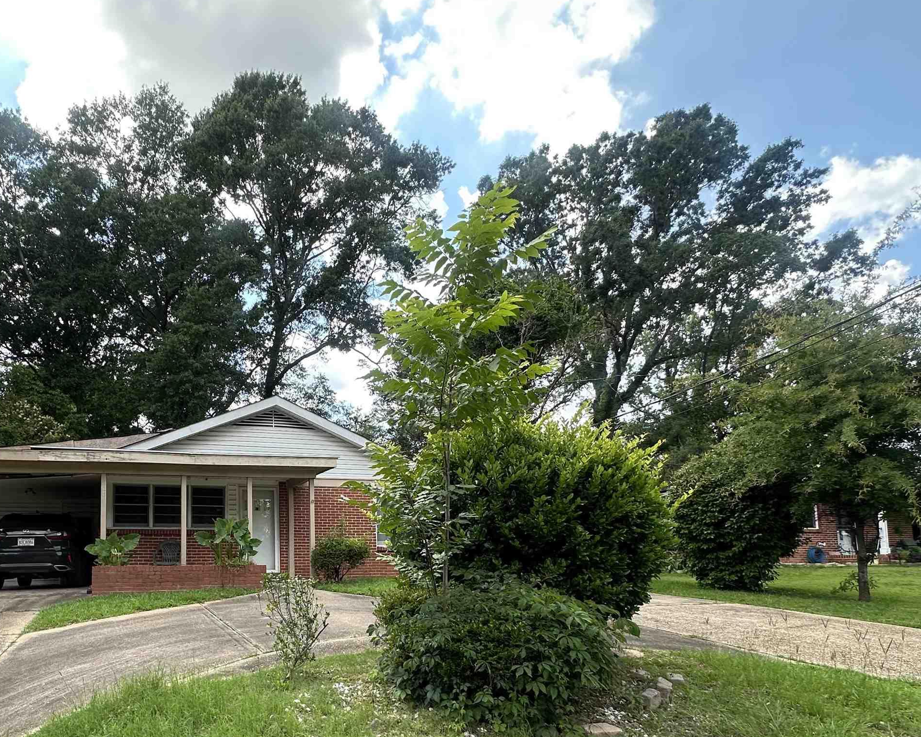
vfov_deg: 60.6
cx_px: 303
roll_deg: +0.9
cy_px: 527
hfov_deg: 72.7
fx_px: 600
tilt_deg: +4.4
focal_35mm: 22
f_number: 2.2
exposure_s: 1/409
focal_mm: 2.22
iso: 40
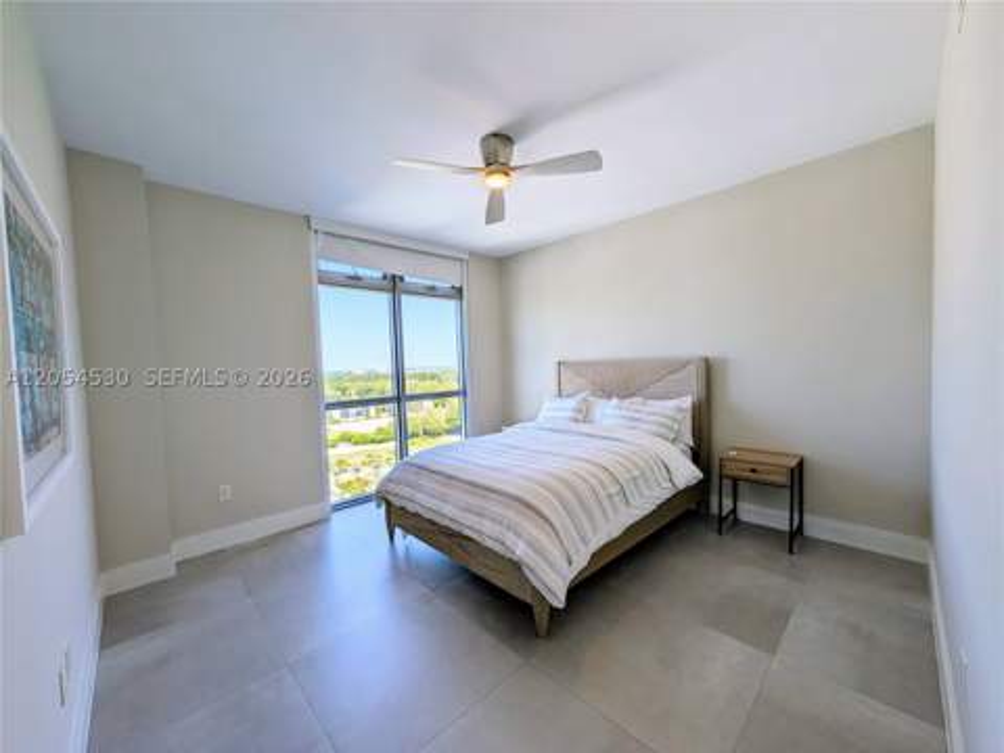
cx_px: 502
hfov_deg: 110.5
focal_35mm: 12
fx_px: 348
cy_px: 376
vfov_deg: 94.5
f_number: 1.7
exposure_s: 1/801
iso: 45
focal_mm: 2.02
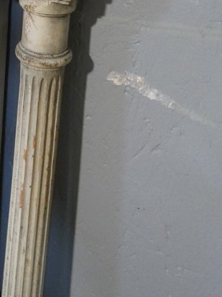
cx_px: -24
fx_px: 419
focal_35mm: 49
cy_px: -23
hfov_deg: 27.1
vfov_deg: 34.1
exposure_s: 1/125
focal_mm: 3.6
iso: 500
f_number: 2.8
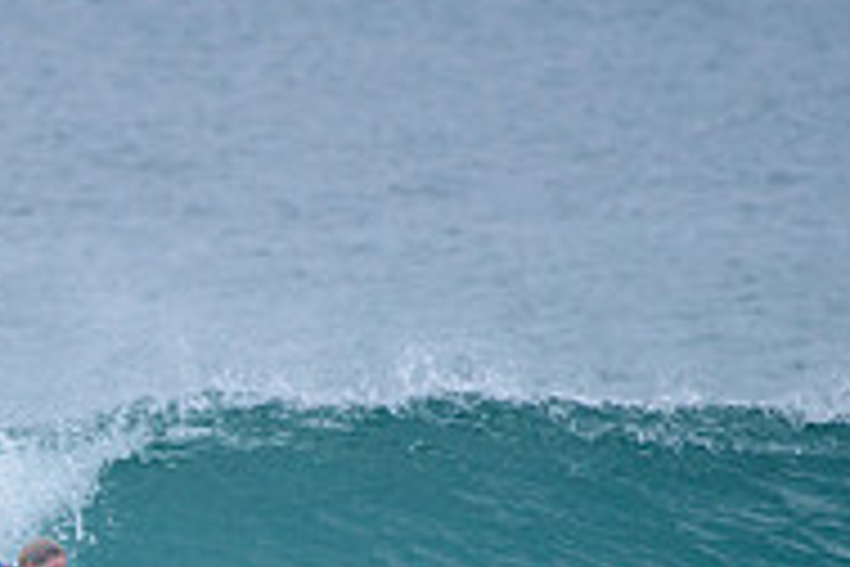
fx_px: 36287
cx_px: -22
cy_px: 767
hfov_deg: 1.3
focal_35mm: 1537
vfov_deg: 0.9
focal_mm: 500
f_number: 5.6
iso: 640
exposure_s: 1/2000
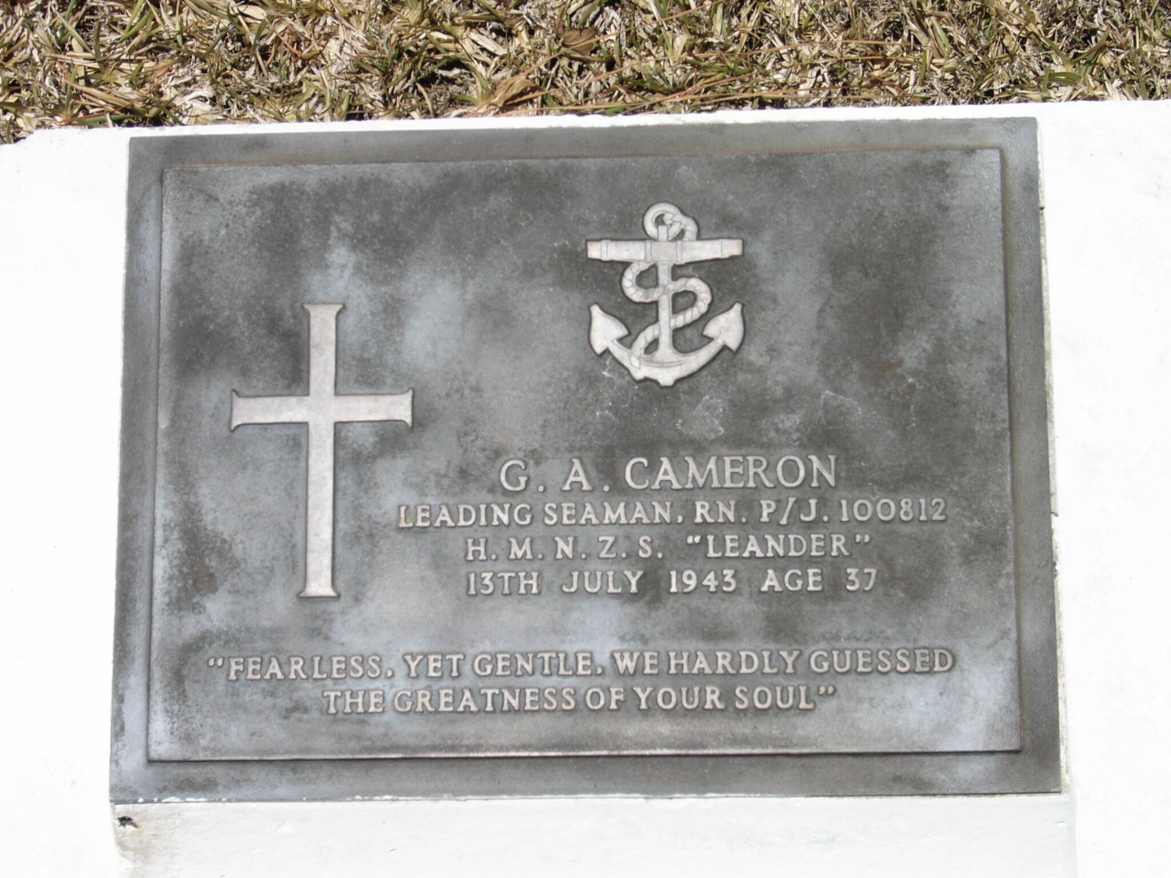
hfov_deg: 24.7
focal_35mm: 79
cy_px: 439
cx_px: 586
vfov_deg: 18.7
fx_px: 2672
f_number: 12.1
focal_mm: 13.1
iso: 50
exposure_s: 1/100
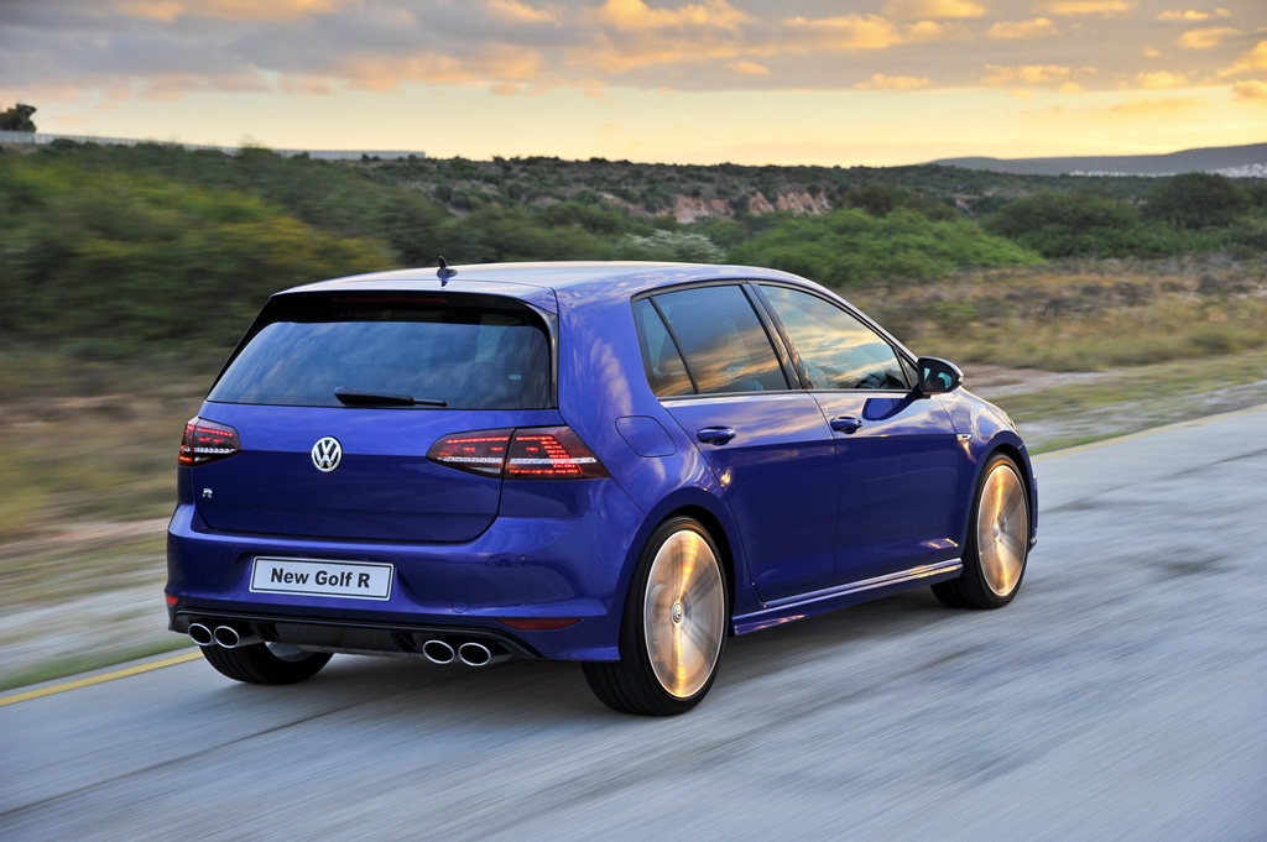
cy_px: 421
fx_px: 2462
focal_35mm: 70
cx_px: 634
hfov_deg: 28.9
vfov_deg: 19.4
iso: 320
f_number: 6.3
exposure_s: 1/30
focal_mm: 70
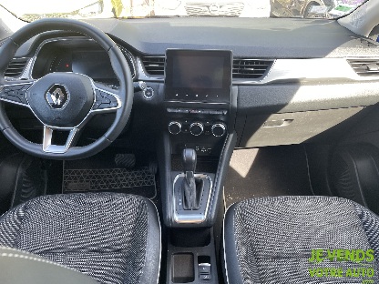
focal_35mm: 26
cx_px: 190
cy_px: 142
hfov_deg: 67.3
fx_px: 285
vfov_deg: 53.1
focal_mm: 4.2
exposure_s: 1/121
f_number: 1.6
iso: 100
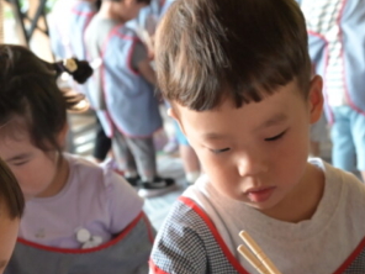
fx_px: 1002
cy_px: 276
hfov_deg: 20.4
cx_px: 298
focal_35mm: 95
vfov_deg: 15.3
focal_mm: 38
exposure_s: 1/125
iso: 5000
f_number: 7.1
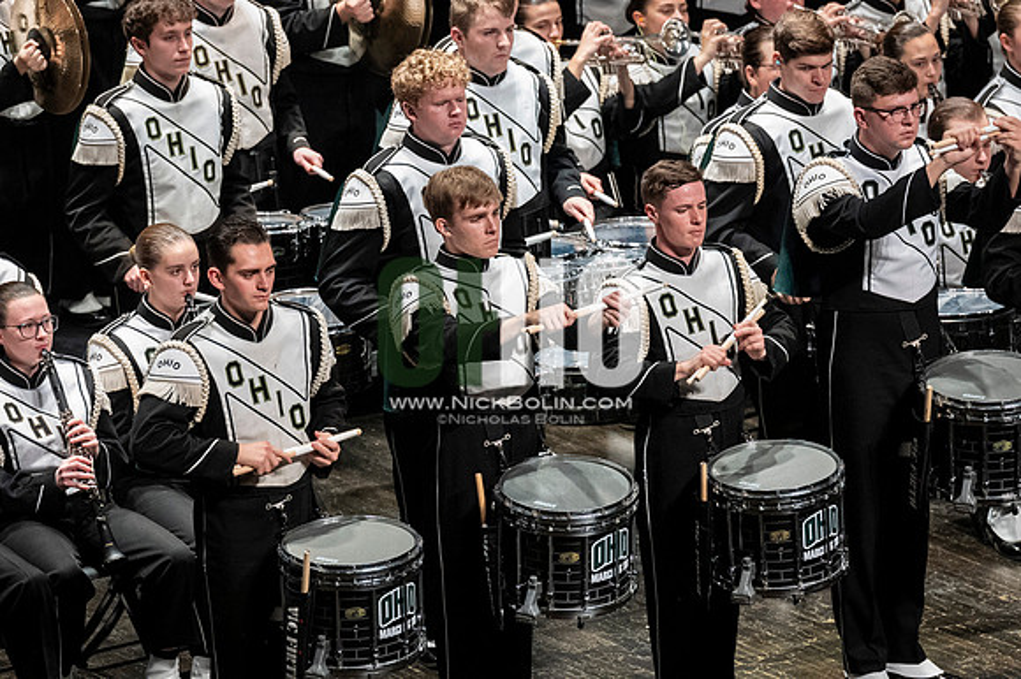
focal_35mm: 300
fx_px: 8503
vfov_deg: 4.6
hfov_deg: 6.9
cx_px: 510
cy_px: 340
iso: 3200
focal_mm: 200
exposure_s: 1/500
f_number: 4
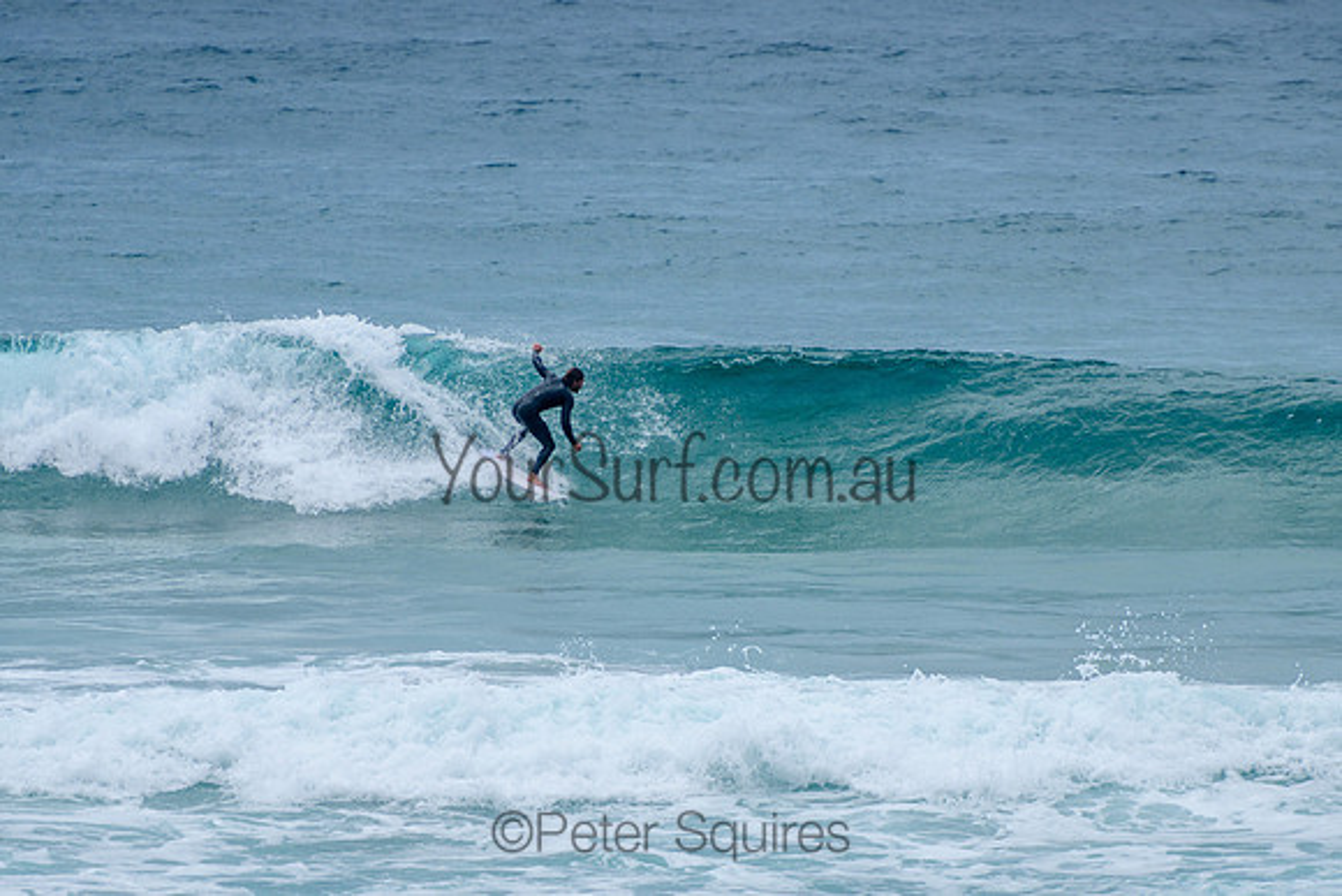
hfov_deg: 3.7
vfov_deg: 2.5
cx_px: 671
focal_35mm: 550
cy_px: 448
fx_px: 20509
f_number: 5.6
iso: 200
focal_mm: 400
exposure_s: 1/2000
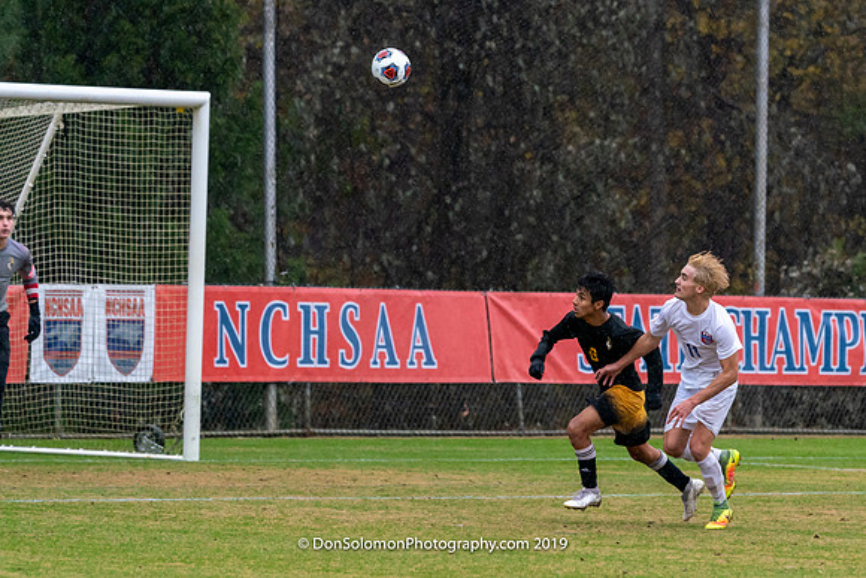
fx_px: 8708
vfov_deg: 3.8
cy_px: 327
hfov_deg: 5.7
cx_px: 640
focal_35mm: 362
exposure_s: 1/1000
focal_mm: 244
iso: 3200
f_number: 5.6
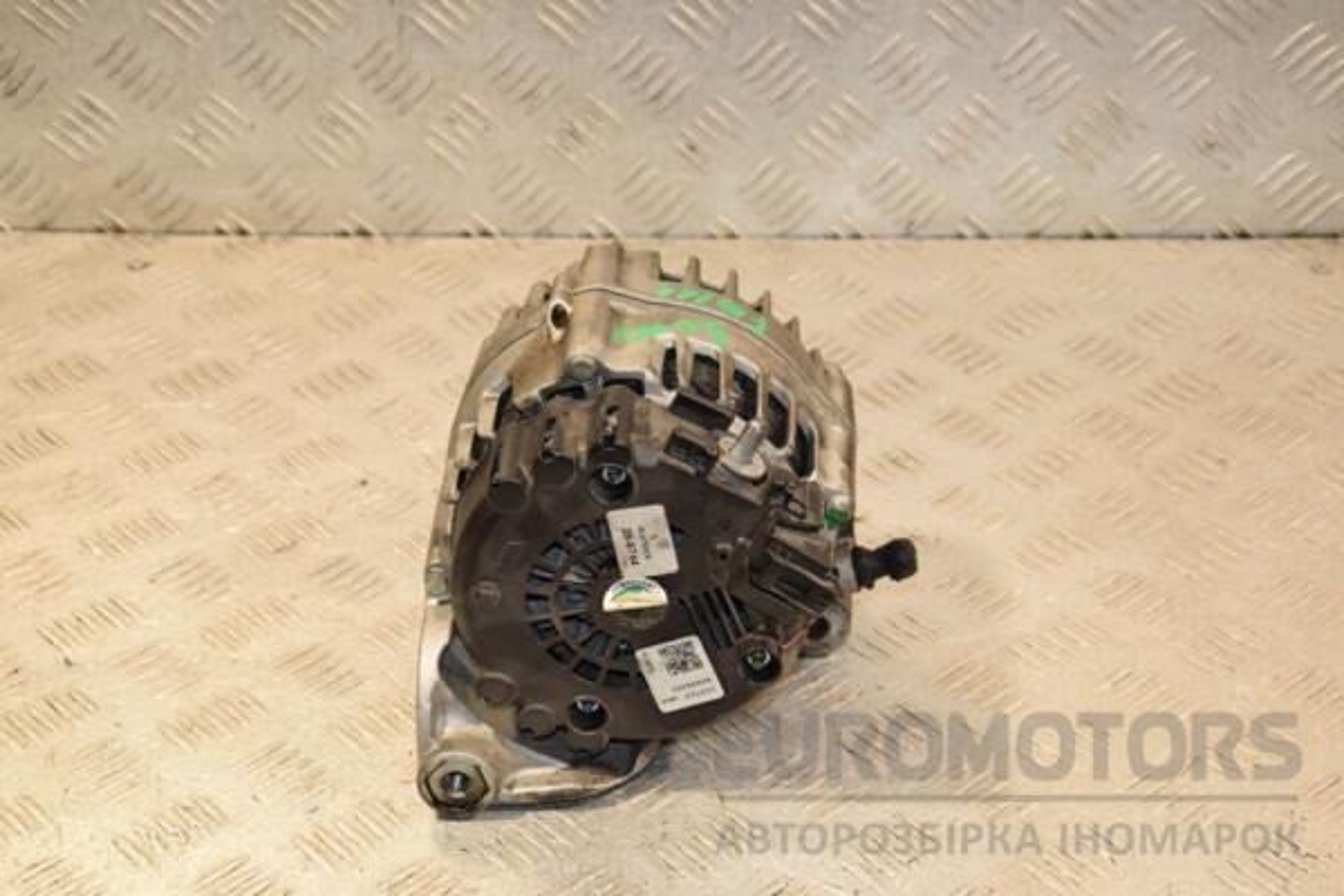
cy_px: 448
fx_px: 2688
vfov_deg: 18.9
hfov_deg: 28.1
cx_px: 672
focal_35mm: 72
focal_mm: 48
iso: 800
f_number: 6.3
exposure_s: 1/200
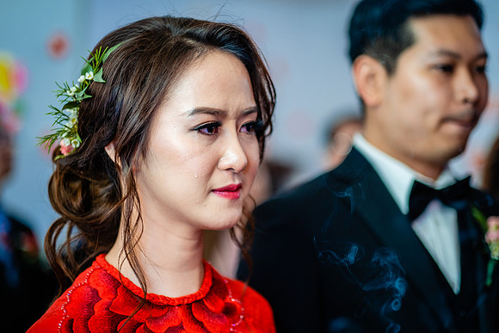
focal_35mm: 84
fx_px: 1165
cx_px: 250
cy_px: 166
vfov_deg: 16.3
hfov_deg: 24.2
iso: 250
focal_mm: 56
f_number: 1.2
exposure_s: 1/160
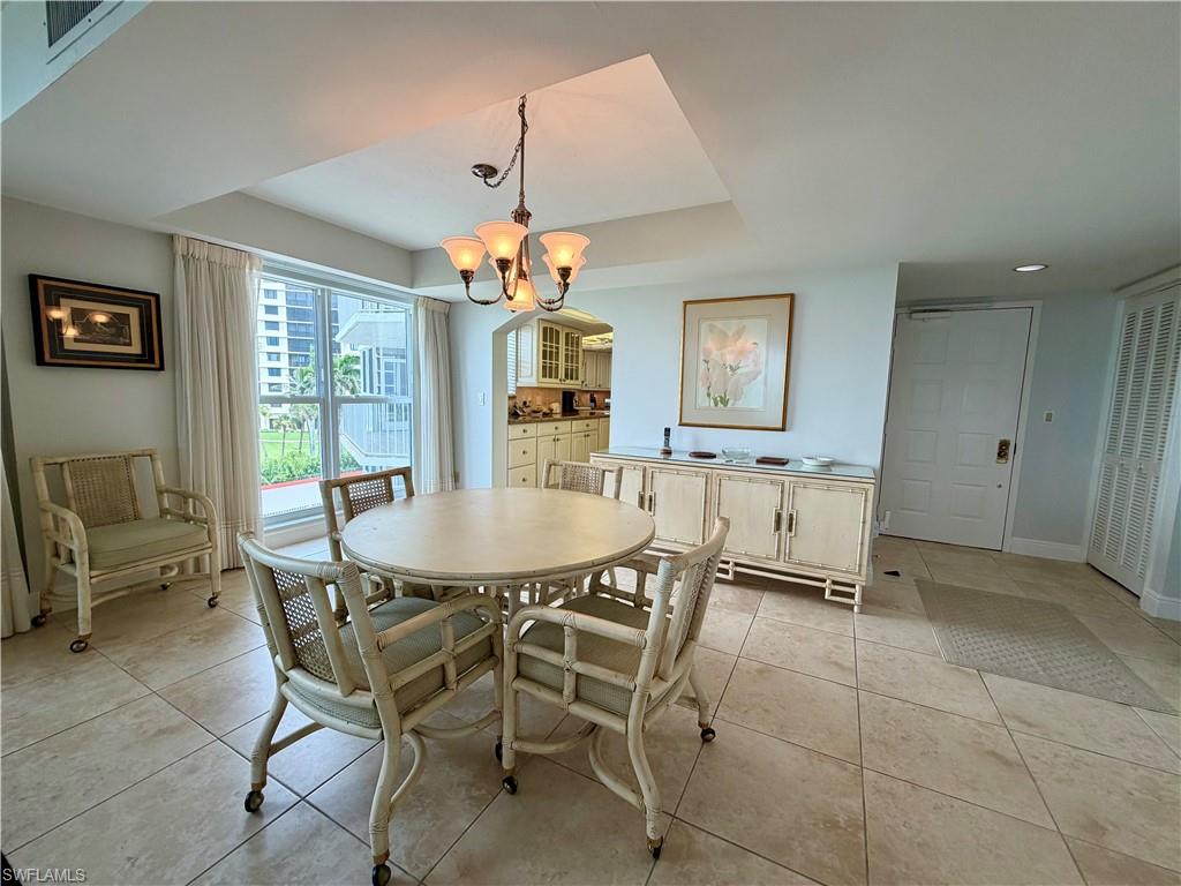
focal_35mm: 14
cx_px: 590
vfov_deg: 85.7
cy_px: 443
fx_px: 478
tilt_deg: -6.5
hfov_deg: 102.1
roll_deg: -1.2
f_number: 2.2
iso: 100
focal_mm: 2.22
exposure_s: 1/120
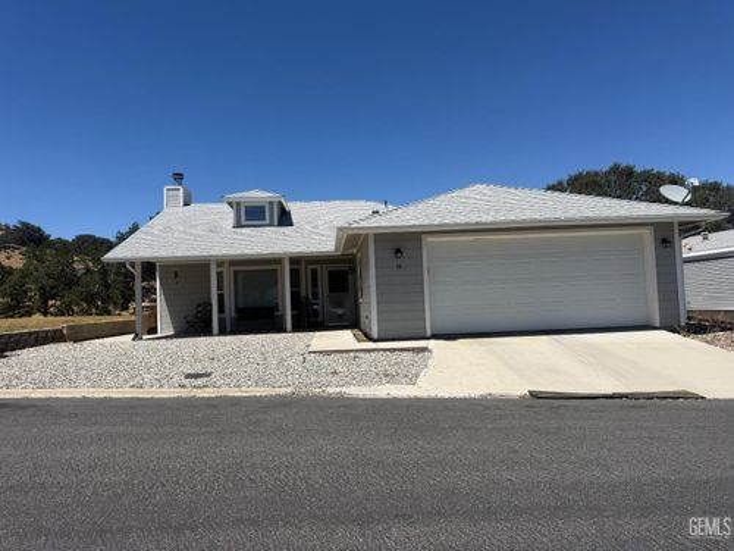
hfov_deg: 71.6
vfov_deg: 56.8
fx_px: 509
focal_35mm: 24
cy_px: 276
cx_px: 367
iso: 80
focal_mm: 6.76
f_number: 1.78
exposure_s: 1/6173
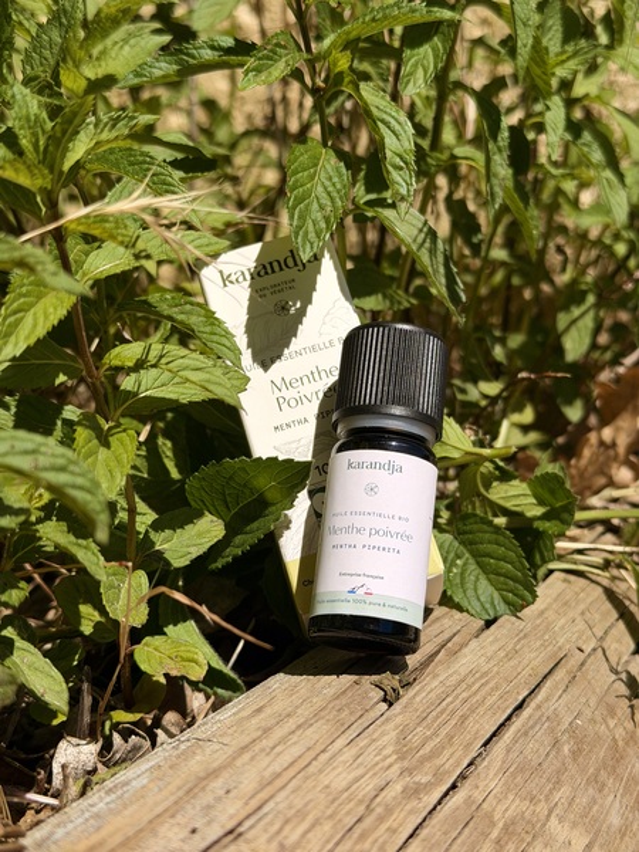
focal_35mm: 48
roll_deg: -0.6
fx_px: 1181
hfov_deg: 30.3
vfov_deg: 39.7
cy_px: 426
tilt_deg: -8.9
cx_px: 320
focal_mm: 6.76
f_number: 1.78
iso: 64
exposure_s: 1/11364
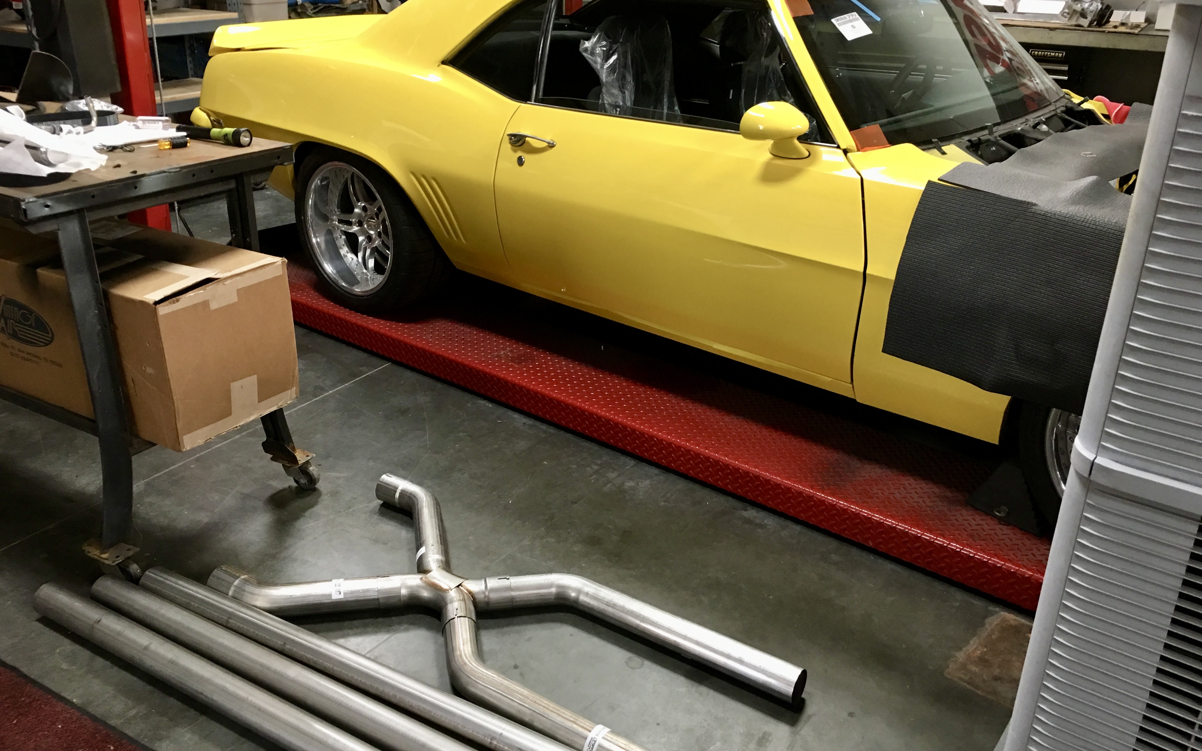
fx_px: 1016
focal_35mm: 31
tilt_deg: -22.6
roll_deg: -1.6
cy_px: 380
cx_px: 604
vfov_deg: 40.6
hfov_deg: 61.2
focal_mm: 4.15
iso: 64
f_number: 2.2
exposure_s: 1/15
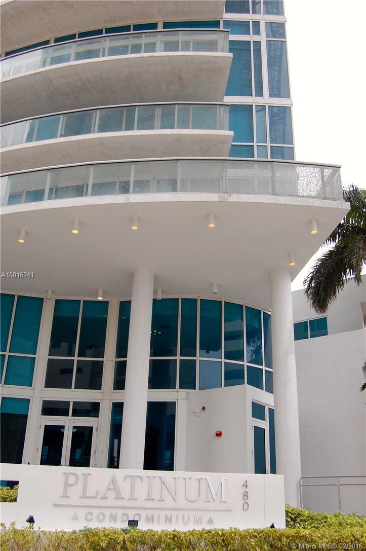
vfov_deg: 55.1
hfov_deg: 38.3
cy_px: 276
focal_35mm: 34
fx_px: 527
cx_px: 183
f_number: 6.3
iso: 200
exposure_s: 1/160
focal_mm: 23
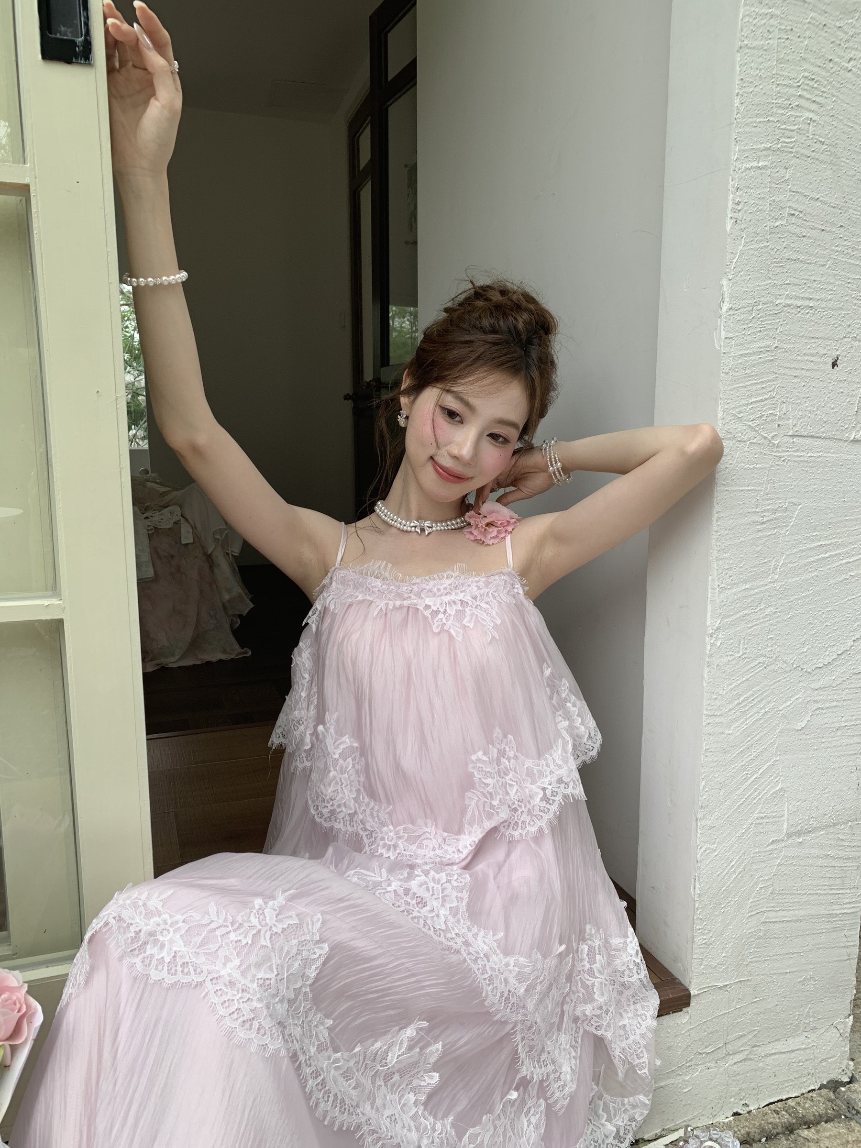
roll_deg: +1.0
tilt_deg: -9.2
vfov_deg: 67.3
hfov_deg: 53.1
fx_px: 862
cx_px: 430
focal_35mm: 26
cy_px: 574
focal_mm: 4.25
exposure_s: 1/122
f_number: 1.8
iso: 25
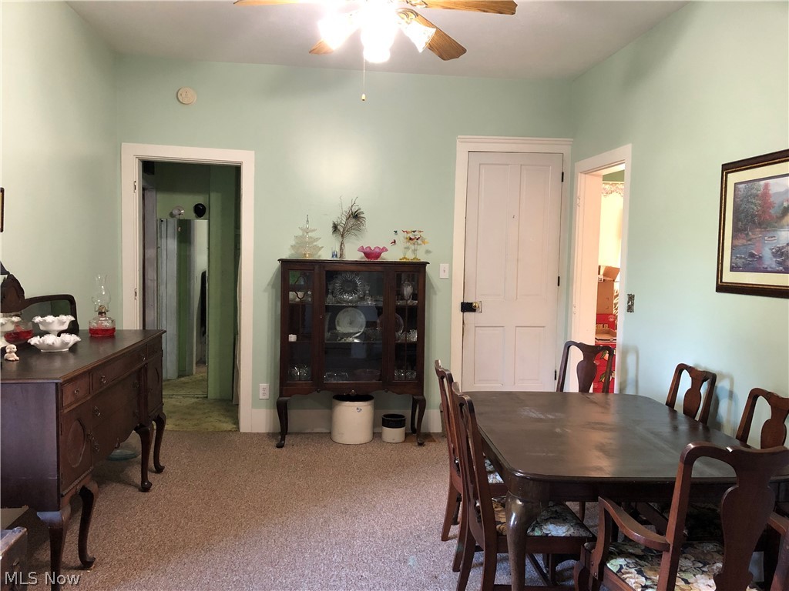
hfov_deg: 63.4
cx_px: 394
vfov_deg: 49.7
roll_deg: -1.3
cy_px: 296
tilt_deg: -4.7
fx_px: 638
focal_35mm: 28
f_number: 1.8
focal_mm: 3.99
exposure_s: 1/15
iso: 100
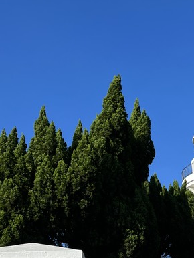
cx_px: 165
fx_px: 522
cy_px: 266
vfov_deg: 26.1
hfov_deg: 20.7
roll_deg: +3.5
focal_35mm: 70
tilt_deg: +11.4
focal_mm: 5.7
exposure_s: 1/6211
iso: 50
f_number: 1.5
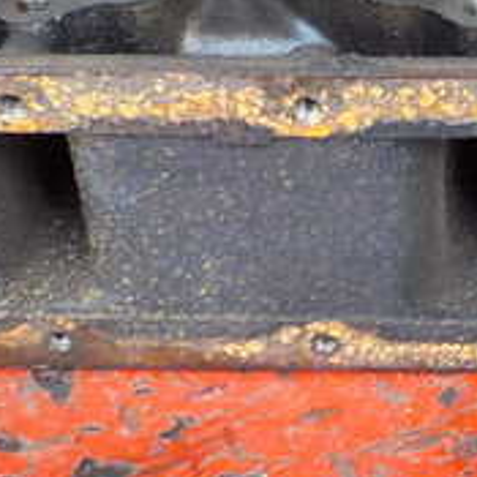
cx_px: 463
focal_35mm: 97
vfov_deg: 17.9
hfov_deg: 17.6
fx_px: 1512
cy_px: 213
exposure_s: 1/30
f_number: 3.3
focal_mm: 4.1
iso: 160
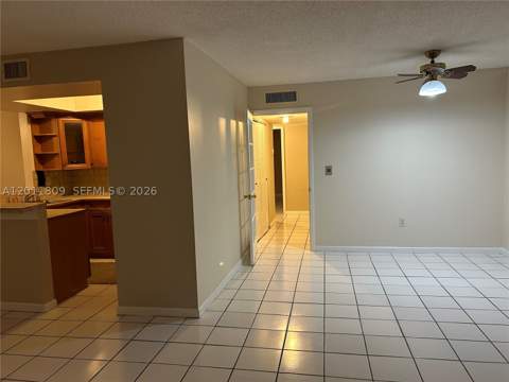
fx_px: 382
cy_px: 191
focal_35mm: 26
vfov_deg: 53.1
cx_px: 254
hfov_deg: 67.3
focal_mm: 5.7
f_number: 1.5
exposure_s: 1/60
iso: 250
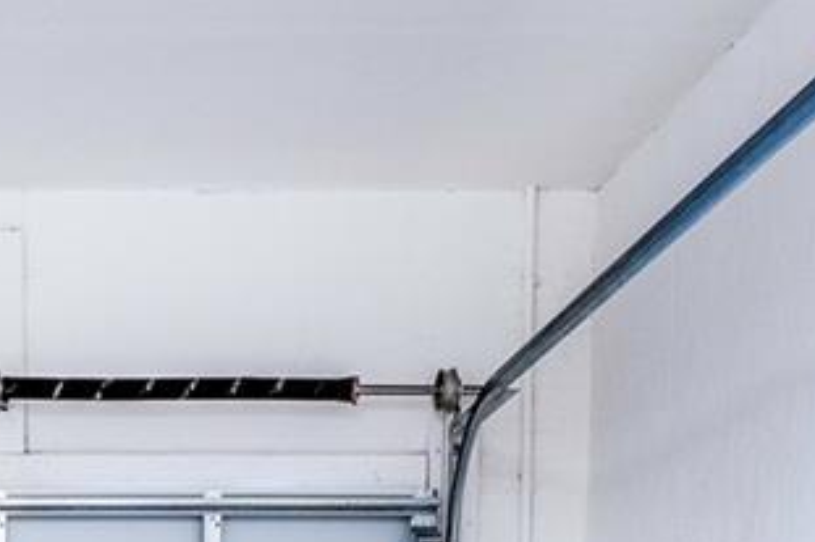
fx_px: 1629
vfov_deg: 16.1
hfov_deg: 27.1
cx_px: 84
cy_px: 969
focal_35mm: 72
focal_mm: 14
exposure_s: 1/30
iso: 320
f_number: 6.3
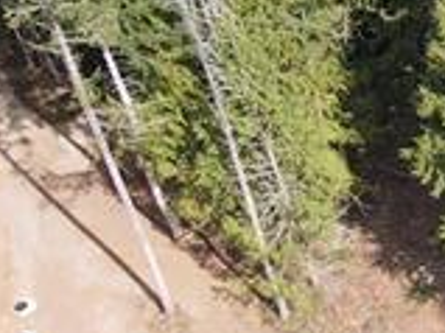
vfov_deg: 9.5
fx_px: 1991
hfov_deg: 10.9
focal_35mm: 155
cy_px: 241
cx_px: 1044
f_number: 2.8
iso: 100
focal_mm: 4.5
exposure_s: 1/20
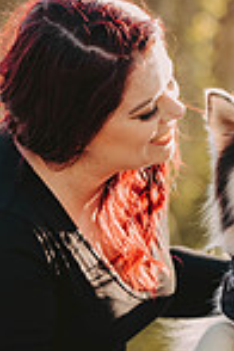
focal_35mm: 337
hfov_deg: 4.1
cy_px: 282
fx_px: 3285
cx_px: 296
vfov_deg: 6.1
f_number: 2.8
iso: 400
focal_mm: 110
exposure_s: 1/640
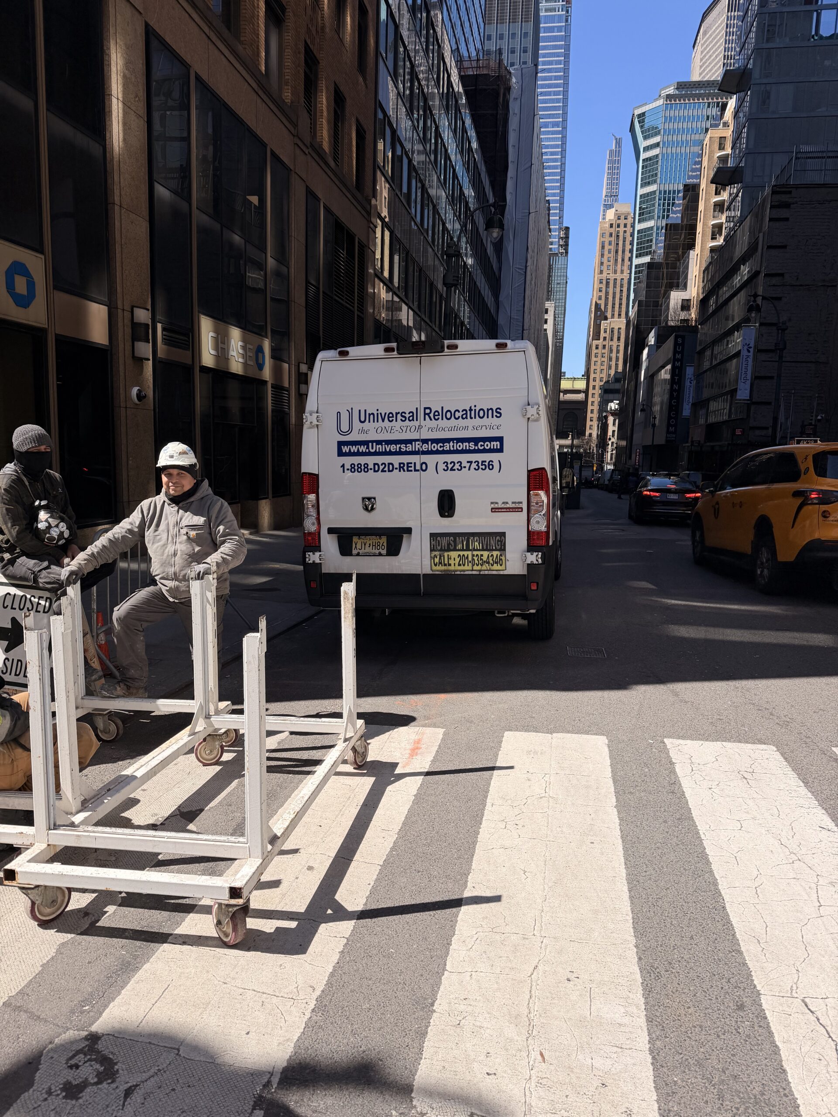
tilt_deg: -8.8
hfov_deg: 56.8
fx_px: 775
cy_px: 558
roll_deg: -1.4
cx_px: 419
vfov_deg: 71.6
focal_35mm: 24
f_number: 1.78
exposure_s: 1/5714
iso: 80
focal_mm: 6.76
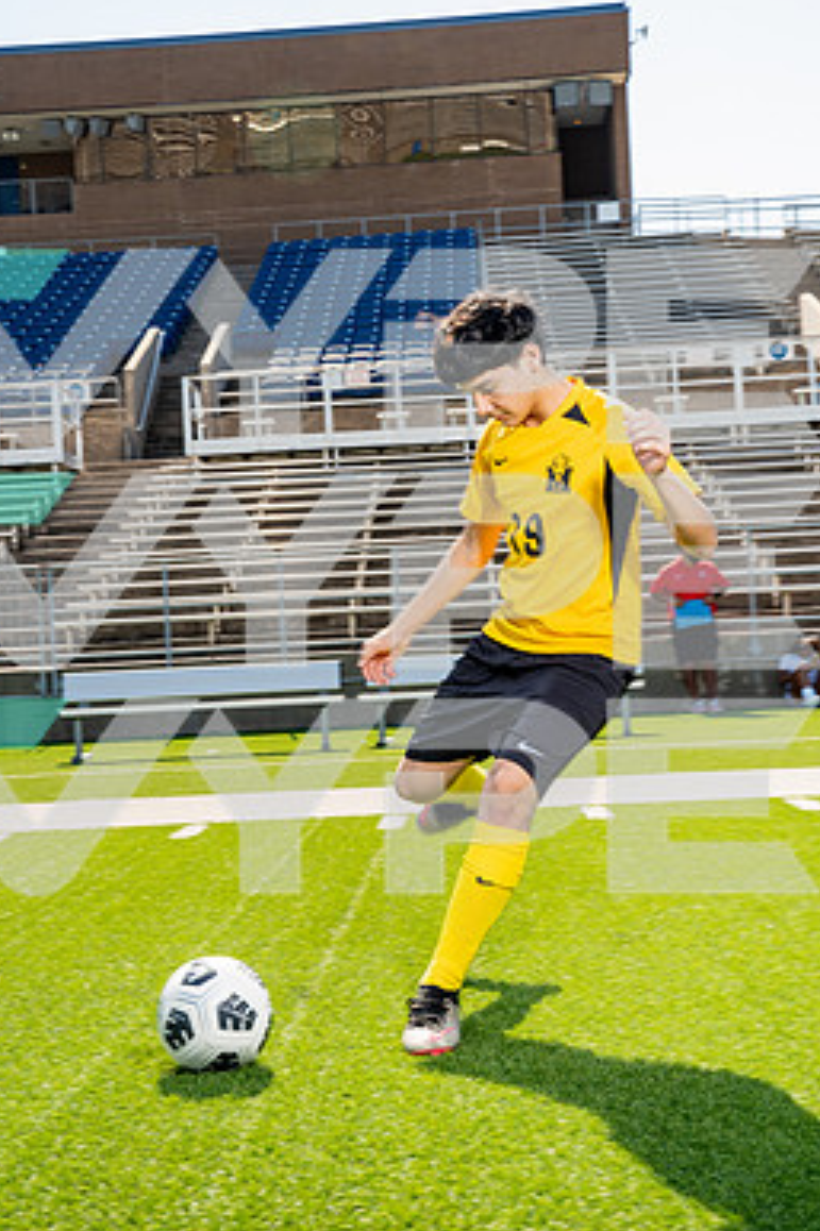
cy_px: 574
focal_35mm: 56
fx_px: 1915
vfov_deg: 35.6
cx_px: 354
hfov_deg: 24.2
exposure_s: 1/250
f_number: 10
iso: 320
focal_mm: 48
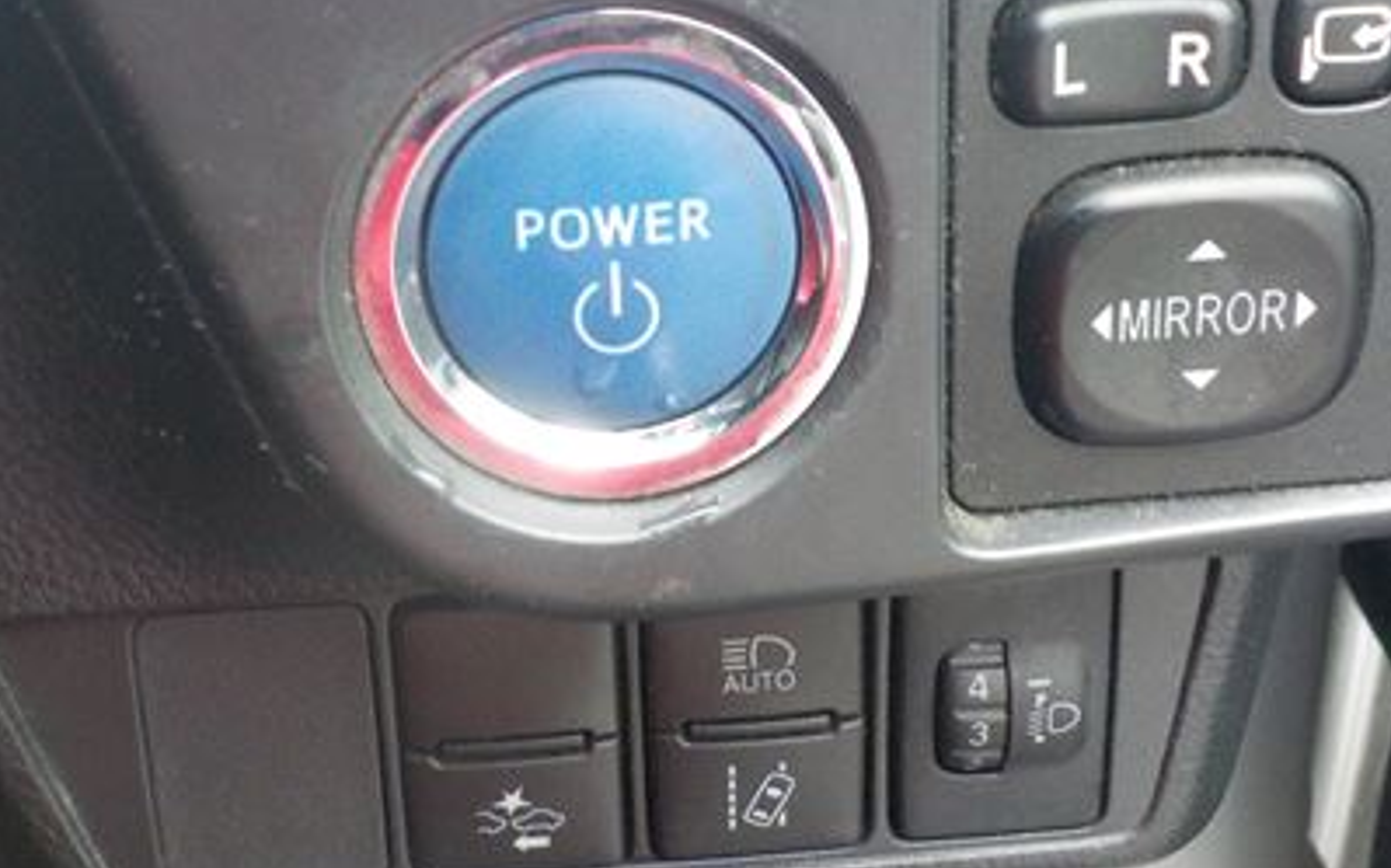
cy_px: 296
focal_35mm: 51
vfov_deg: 25.2
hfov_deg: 39.6
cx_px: 634
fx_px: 1933
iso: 400
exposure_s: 1/30
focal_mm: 4.1
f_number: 3.3
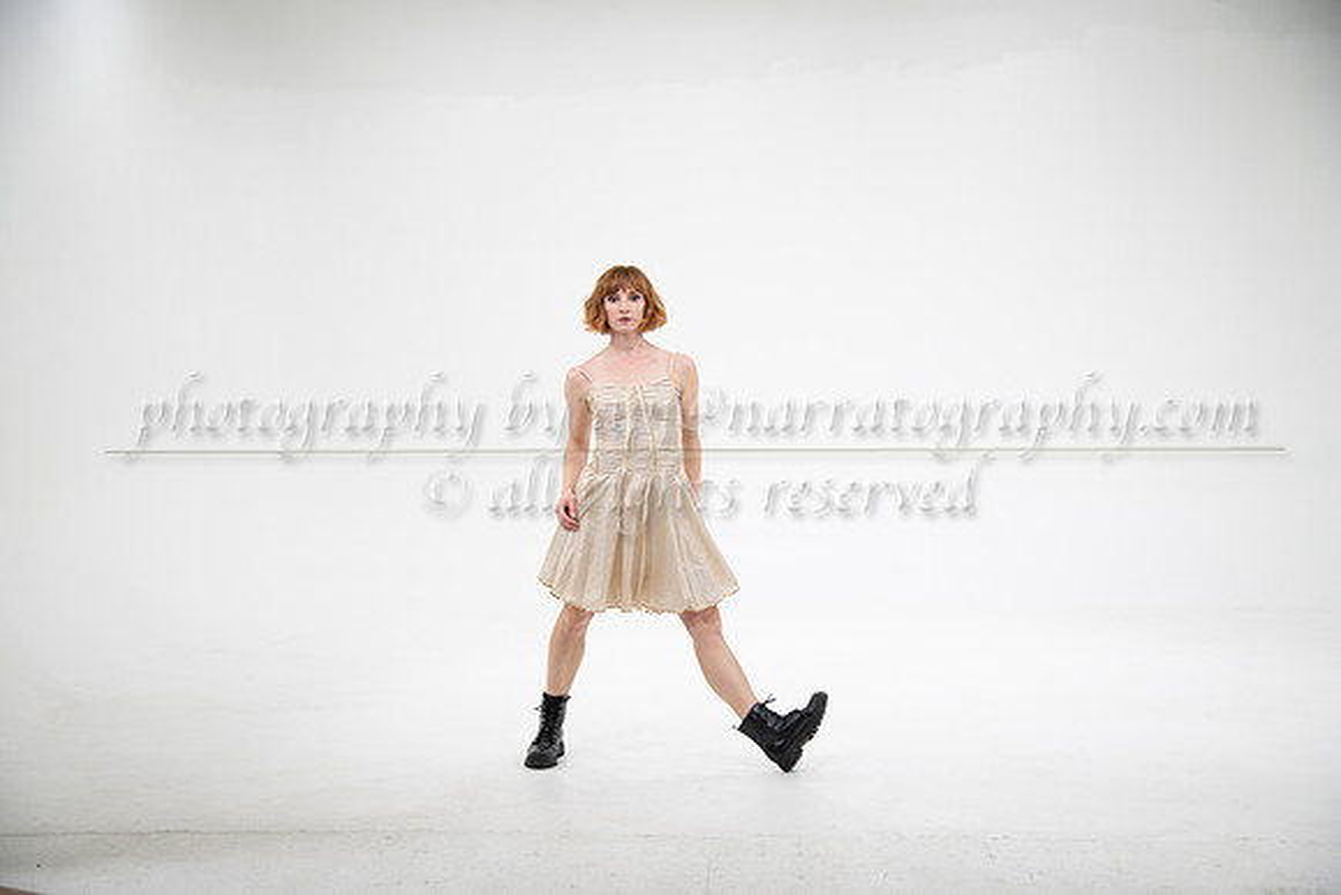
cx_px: 670
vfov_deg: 29.3
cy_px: 448
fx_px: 1714
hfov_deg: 42.7
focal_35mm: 46
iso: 400
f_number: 4
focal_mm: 46
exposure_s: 1/400
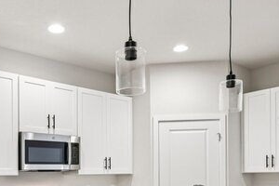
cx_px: 97
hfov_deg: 47.8
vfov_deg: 31.2
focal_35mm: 40
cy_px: 180
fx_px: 310
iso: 400
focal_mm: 16
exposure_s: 1/8
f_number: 8
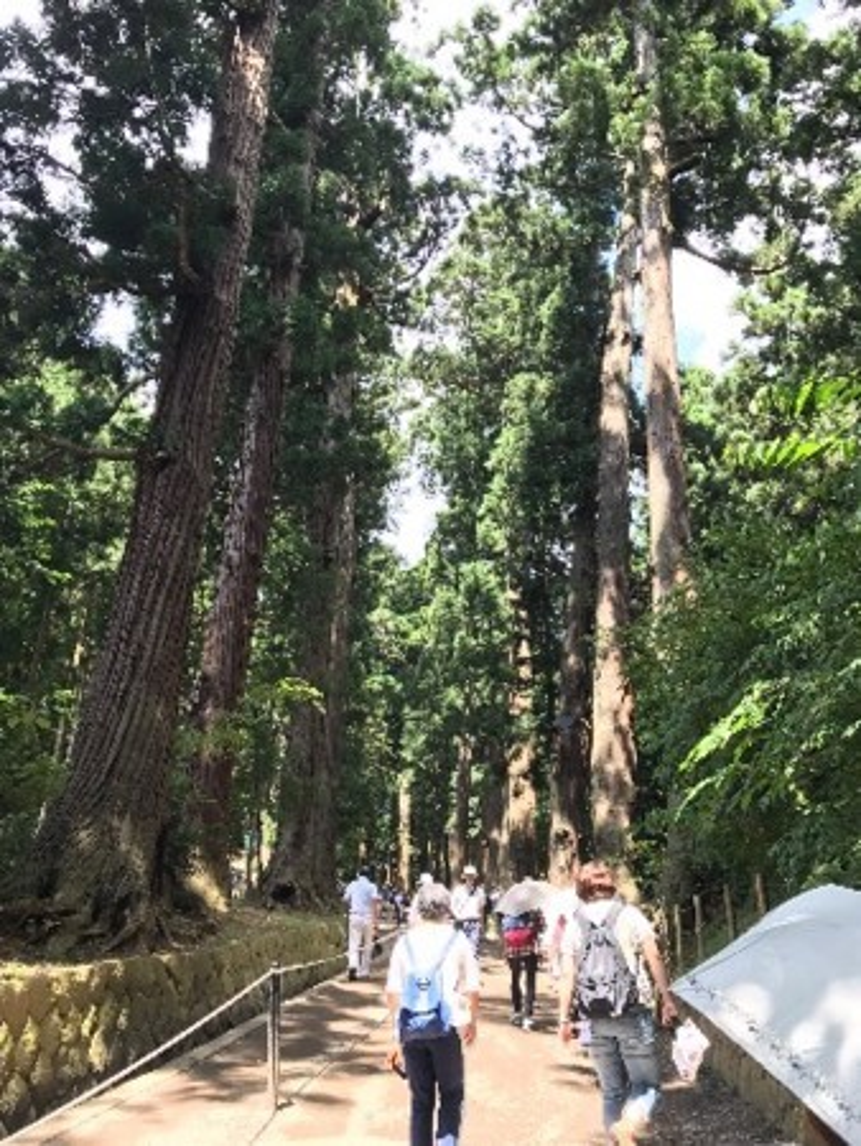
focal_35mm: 28
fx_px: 928
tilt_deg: +24.1
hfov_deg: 49.8
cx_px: 430
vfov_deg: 63.4
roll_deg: -2.4
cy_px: 573
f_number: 1.8
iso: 20
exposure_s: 1/209
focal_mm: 3.99
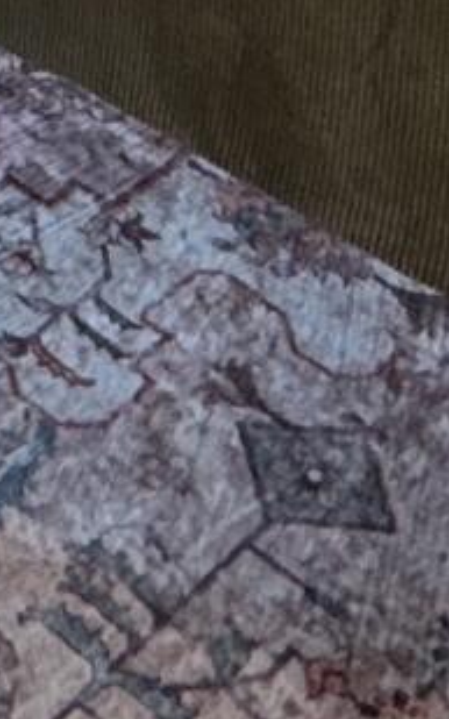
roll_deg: +0.5
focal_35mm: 144
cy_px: -1015
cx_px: -337
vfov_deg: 11.8
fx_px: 2821
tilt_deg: -17.0
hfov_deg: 8.8
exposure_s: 1/120
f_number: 2.2
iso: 125
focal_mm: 2.22
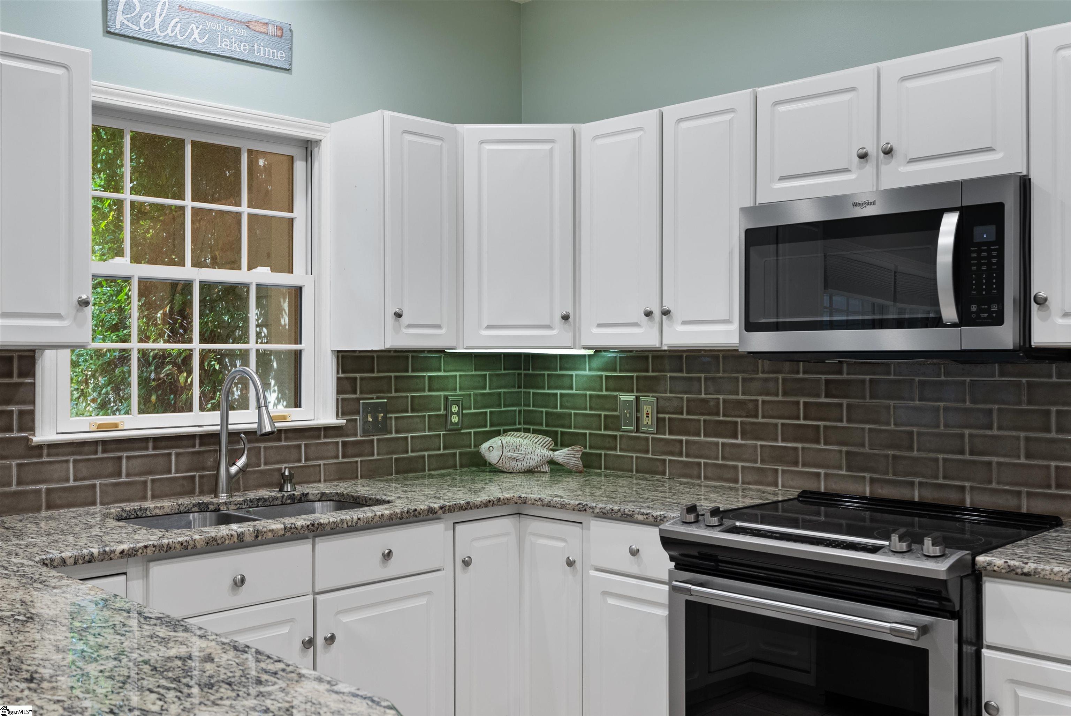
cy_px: 358
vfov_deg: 37.9
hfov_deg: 54.4
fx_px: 1042
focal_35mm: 35
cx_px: 536
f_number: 8
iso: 250
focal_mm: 35
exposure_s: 1/5
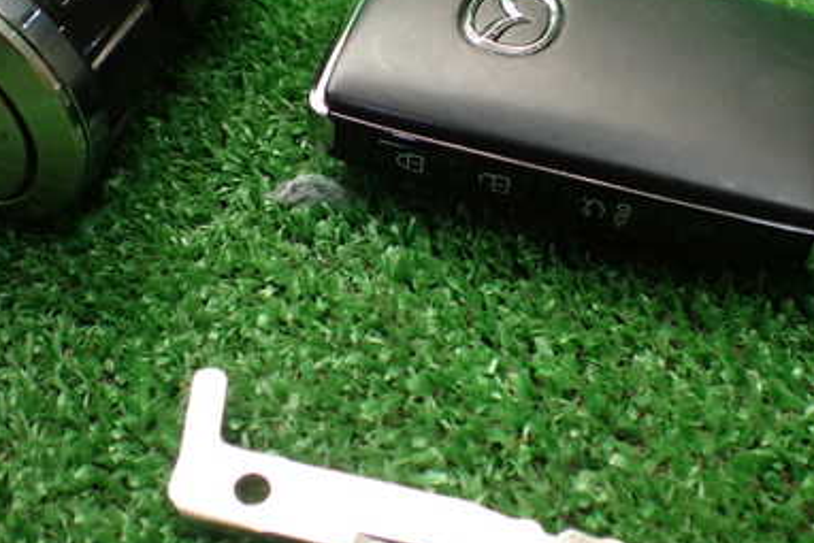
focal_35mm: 49
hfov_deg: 40.3
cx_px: 356
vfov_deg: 27.5
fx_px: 1108
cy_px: 211
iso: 640
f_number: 2.3
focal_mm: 5.4
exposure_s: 1/125
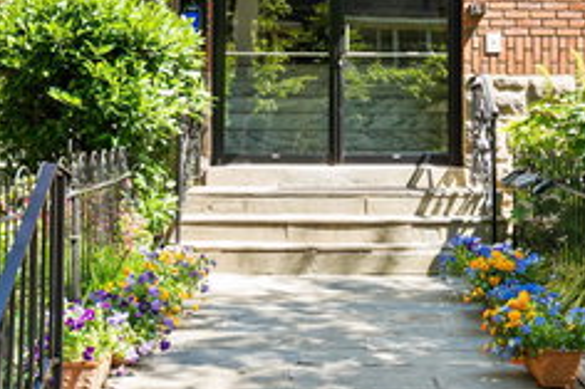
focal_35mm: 61
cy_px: 79
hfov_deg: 32.8
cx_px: 337
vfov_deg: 21.9
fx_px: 991
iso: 200
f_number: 4
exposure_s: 1/250
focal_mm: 30
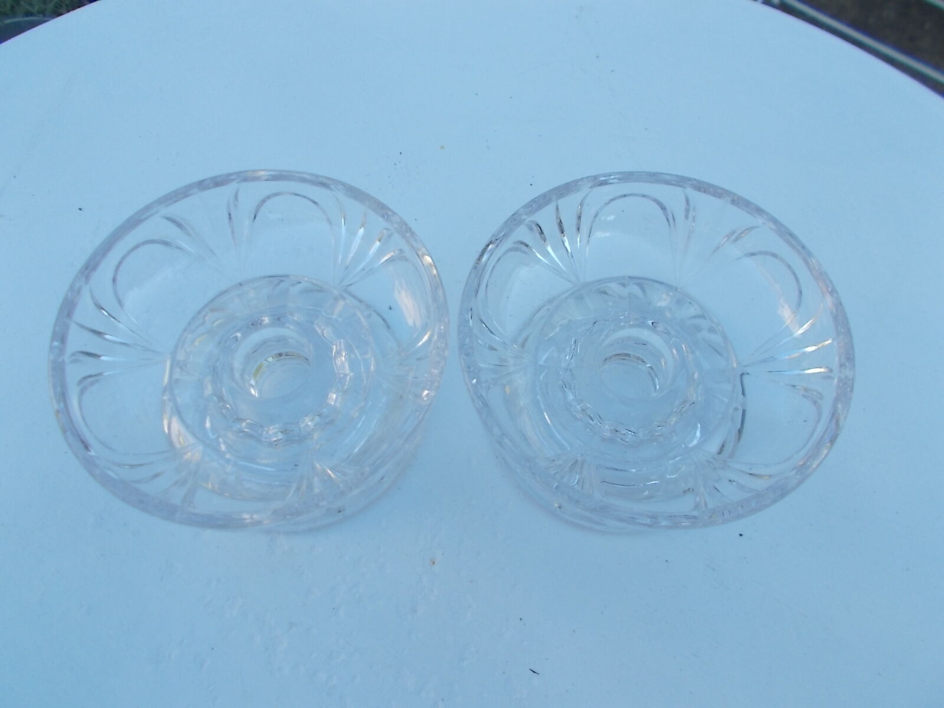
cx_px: 472
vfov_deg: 53.1
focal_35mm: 26
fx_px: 709
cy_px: 354
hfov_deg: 67.3
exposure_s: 1/200
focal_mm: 4.6
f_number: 3.2
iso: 80
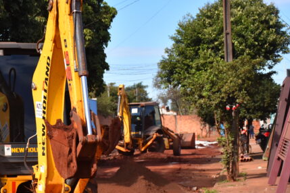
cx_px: 59
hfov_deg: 16.1
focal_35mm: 126
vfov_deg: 10.9
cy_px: 142
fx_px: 1015
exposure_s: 1/3200
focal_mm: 48
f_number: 4.5
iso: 640
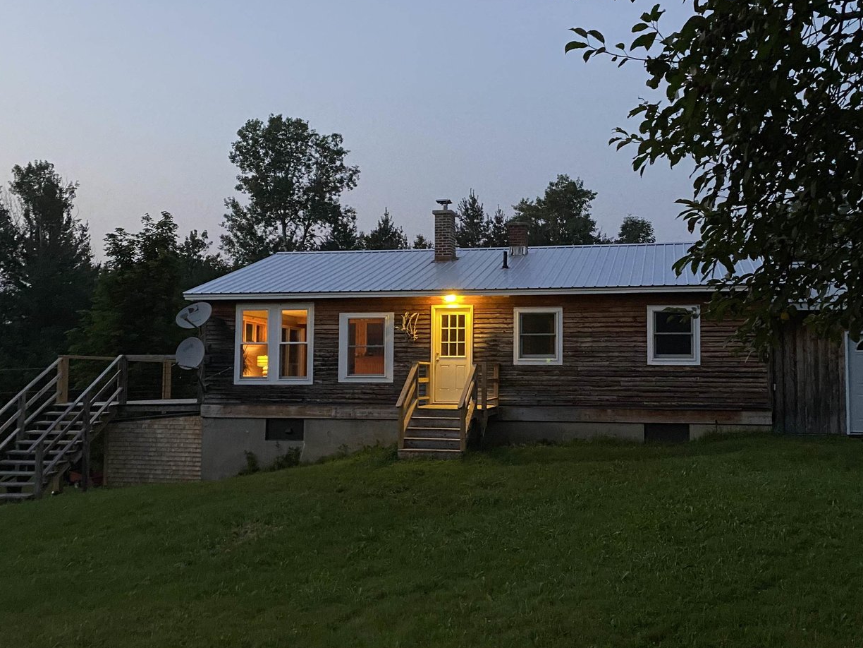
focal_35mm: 34
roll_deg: -0.4
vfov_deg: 41.8
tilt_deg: +4.7
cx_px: 503
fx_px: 848
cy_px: 336
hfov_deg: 53.7
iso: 1000
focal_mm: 4.25
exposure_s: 1/30
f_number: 1.8
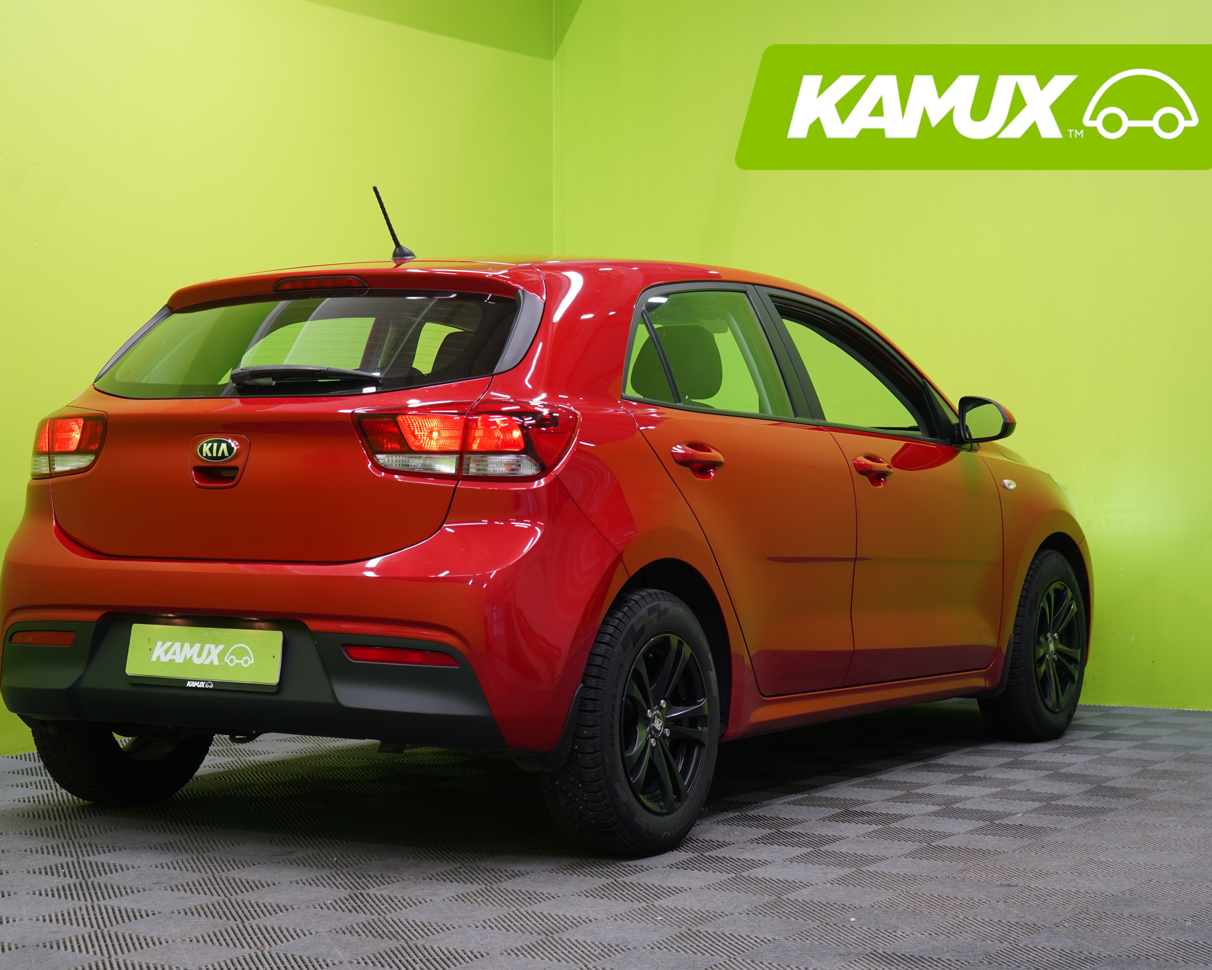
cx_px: 553
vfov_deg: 22.5
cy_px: 485
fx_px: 2439
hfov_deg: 27.9
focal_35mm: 68
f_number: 5.6
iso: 400
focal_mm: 60
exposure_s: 1/25
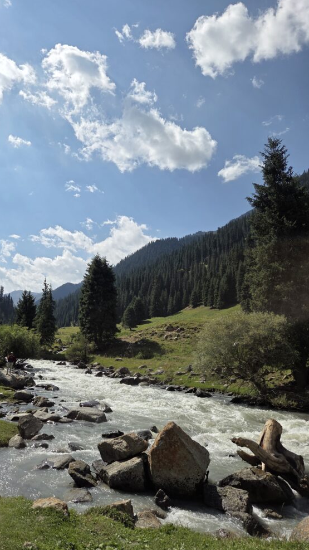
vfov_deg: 71.9
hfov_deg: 43.6
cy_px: 282
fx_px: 379
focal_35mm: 26
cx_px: 99
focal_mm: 5.4
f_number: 1.8
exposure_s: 1/7599
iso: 80
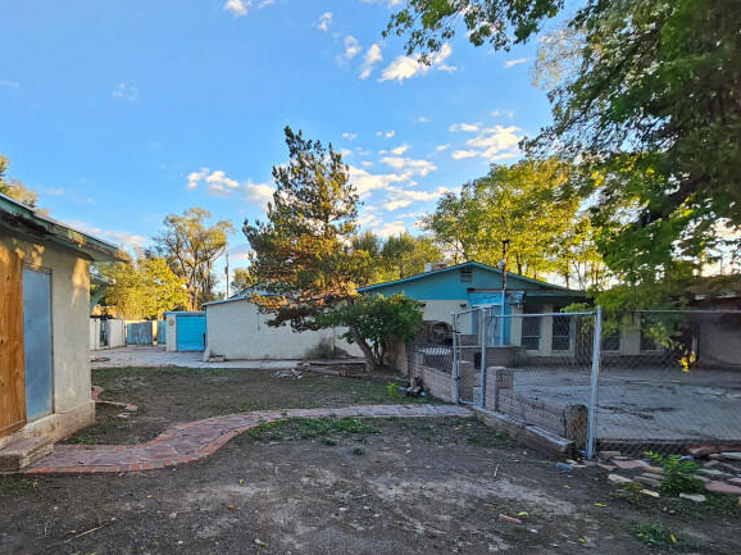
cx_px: 301
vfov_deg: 71.1
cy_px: 319
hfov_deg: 86.8
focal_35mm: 18
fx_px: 385
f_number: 2.2
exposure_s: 1/162
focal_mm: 2.2
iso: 50
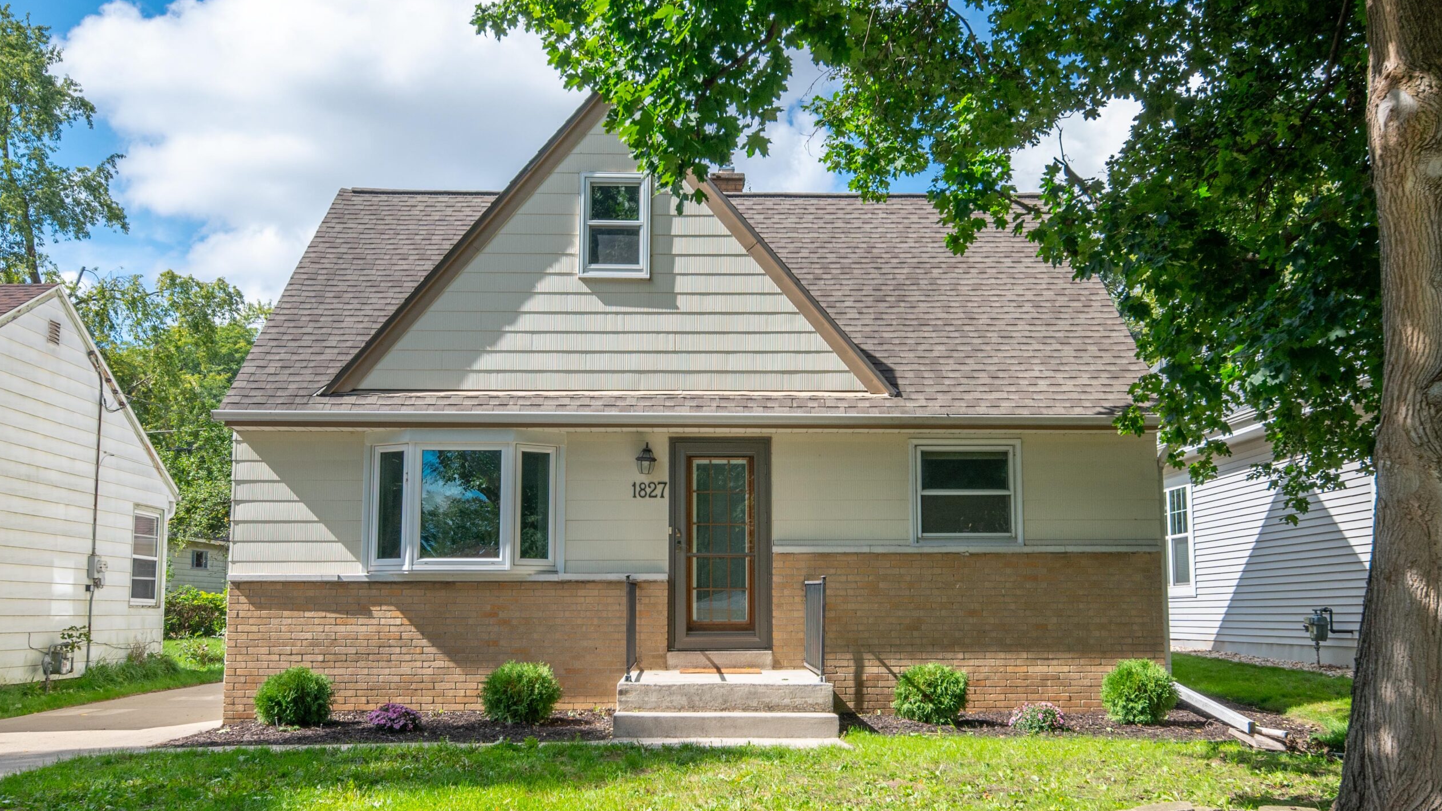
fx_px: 1338
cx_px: 726
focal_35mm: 35
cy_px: 463
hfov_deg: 56.6
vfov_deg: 33.7
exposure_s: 1/500
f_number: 8
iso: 320
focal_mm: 22
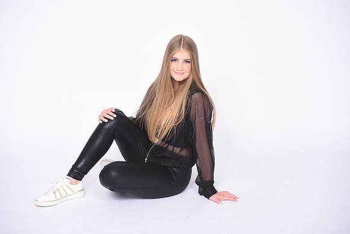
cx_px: 175
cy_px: 117
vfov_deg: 24.6
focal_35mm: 55
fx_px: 535
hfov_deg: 36.2
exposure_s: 1/160
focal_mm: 55
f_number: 7.1
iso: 160
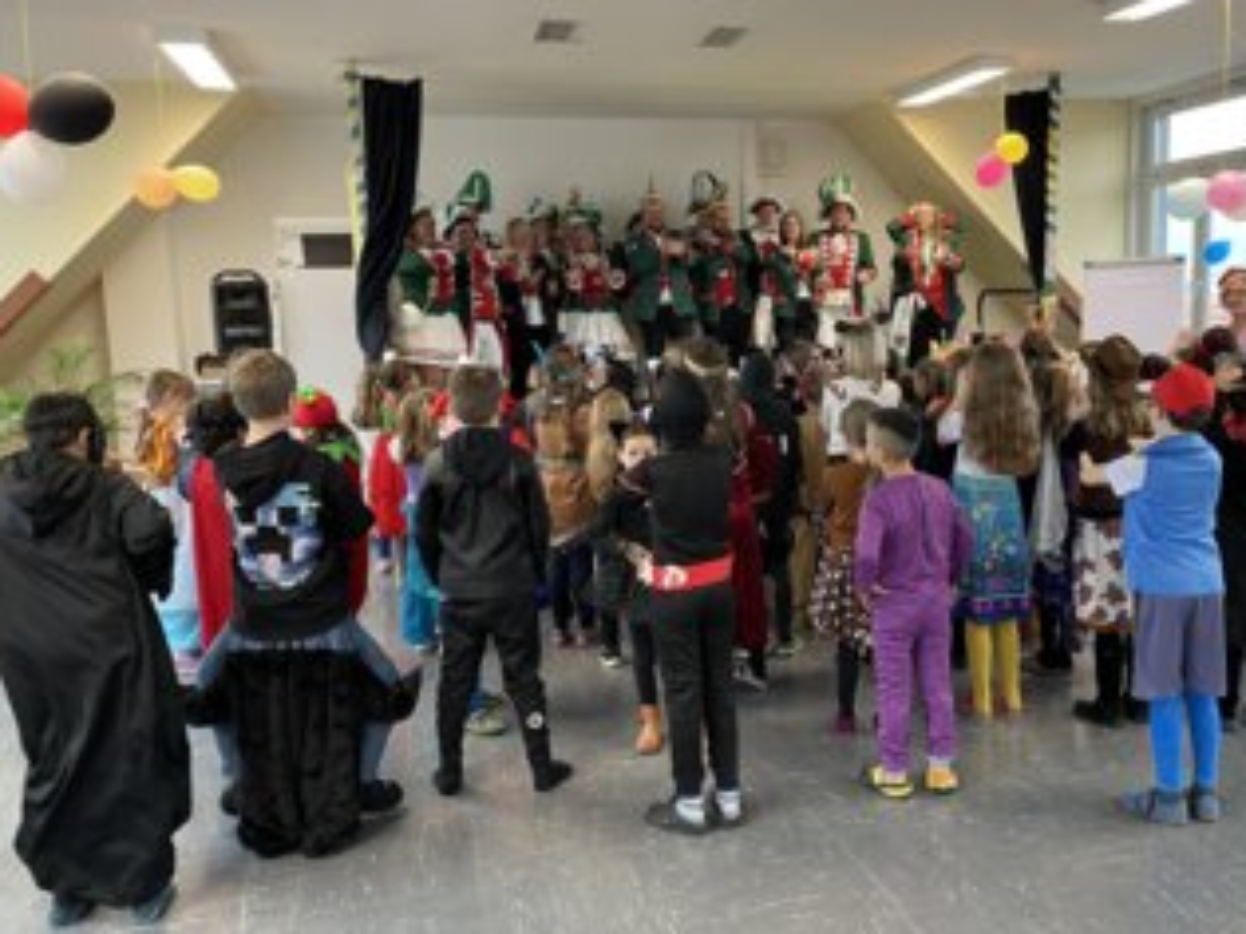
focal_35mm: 33
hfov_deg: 54.9
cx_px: 756
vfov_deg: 42.9
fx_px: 1187
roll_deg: +1.8
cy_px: 467
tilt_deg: -8.2
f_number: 1.6
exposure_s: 1/50
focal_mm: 4.2
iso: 100
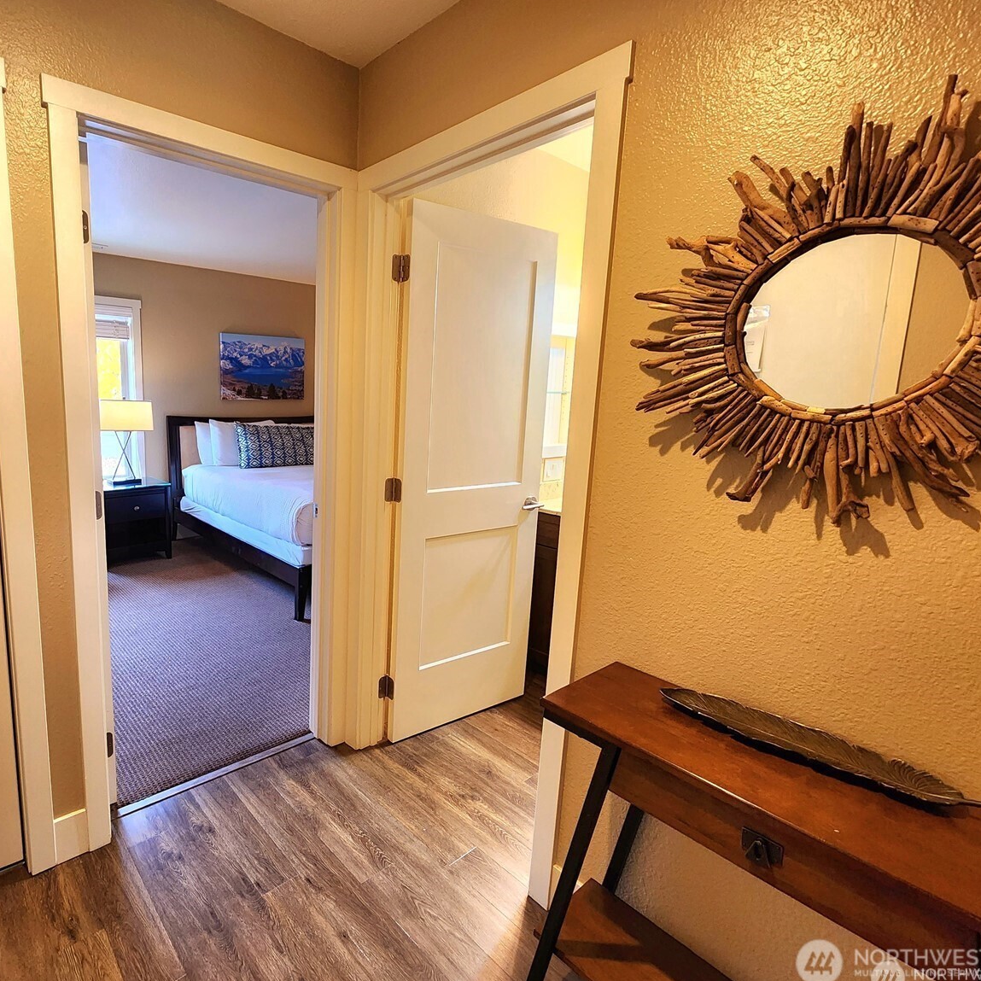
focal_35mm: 16
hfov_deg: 84.7
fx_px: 513
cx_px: 335
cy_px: 485
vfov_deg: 87.4
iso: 320
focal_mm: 2.2
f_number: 2.2
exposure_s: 1/60.2
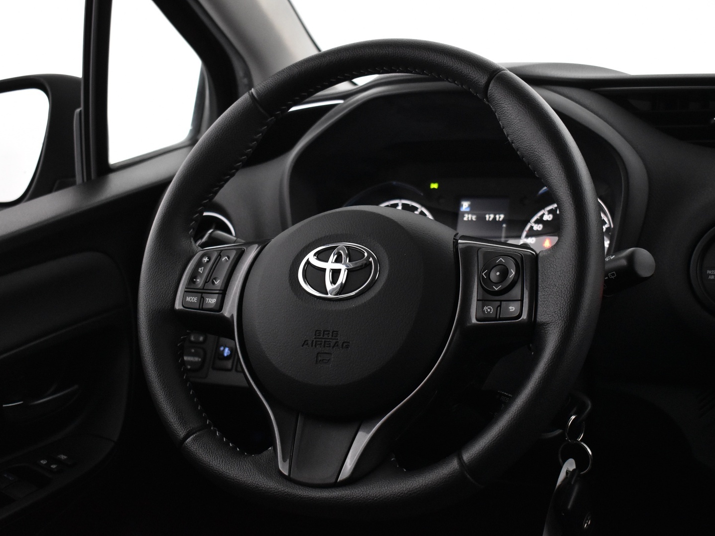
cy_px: 269
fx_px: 1044
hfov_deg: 37.8
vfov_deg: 28.8
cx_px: 371
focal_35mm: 51
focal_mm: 31
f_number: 4.2
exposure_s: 1/50
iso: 3200
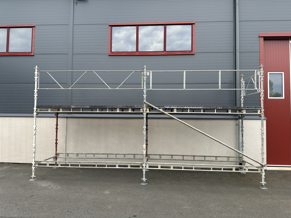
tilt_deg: +2.8
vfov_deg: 56.8
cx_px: 146
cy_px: 109
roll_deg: -0.6
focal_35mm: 24
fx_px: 202
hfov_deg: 71.6
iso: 80
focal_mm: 6.86
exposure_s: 1/541
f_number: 1.78
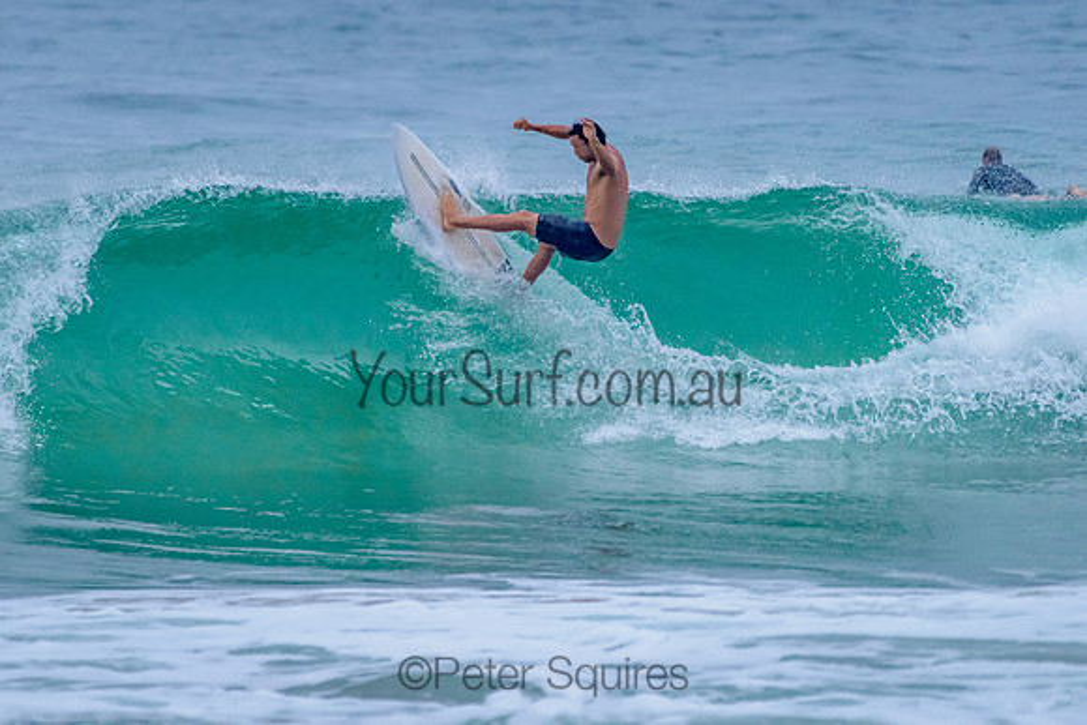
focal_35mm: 613
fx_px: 18502
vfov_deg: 2.2
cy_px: 281
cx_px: 509
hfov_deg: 3.4
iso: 1800
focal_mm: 500
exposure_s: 1/2000
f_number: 5.6
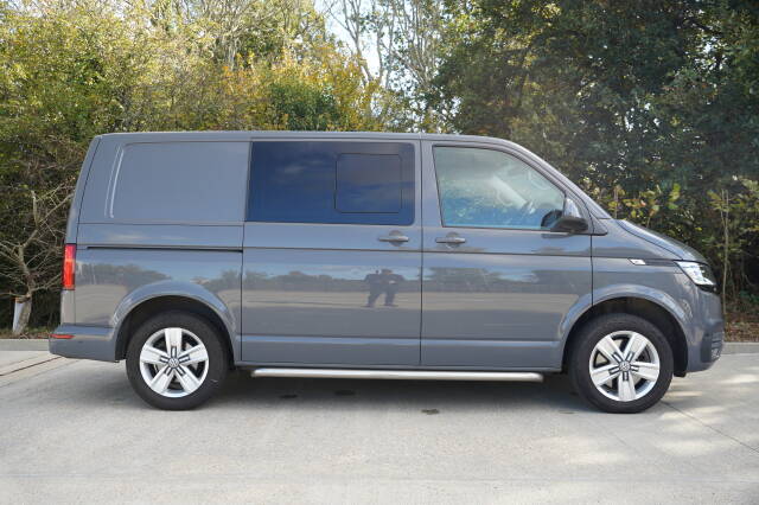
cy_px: 252
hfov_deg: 58.0
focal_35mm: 32
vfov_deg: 40.5
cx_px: 380
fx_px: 685
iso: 160
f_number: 4
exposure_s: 1/160
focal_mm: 32.5
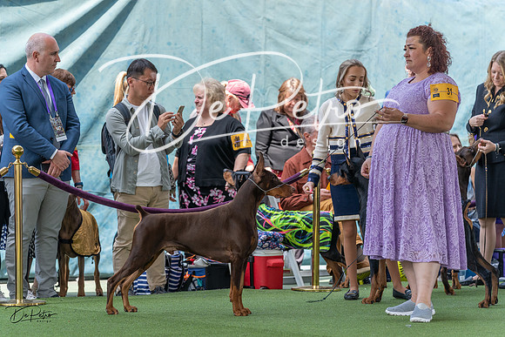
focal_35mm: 155
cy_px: 168
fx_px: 2175
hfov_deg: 13.2
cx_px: 252
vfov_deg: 8.9
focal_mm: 155
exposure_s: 1/800
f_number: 4.5
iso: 800
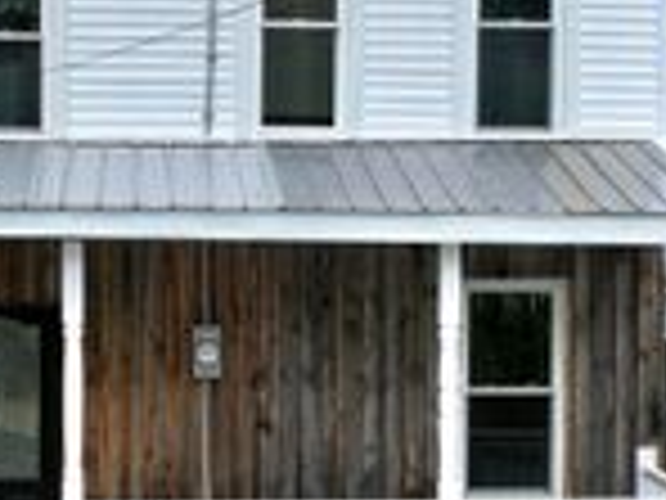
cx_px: 230
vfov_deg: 18.2
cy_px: 261
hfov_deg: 24.0
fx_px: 1558
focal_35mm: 81
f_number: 2.8
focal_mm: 12.29
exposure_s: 1/3200
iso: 170
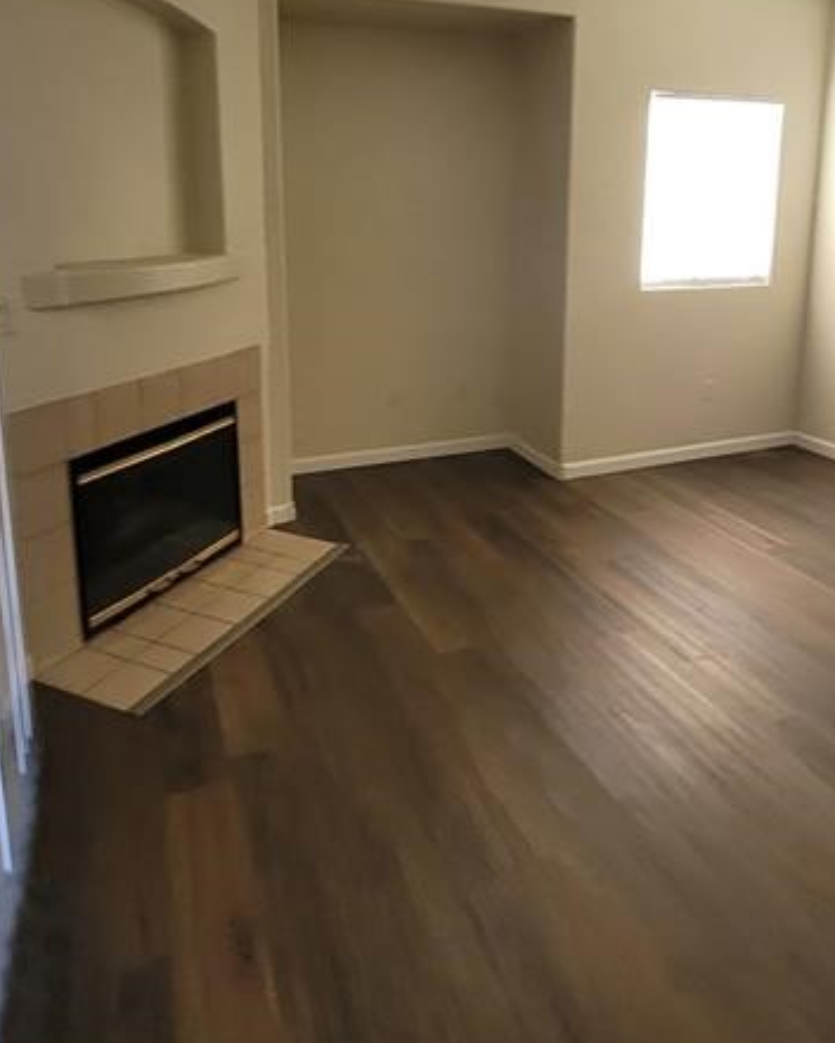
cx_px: 428
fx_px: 710
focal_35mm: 23
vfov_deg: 70.3
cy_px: 341
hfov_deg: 60.9
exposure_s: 1/60
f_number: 2.2
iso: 160
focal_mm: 2.2
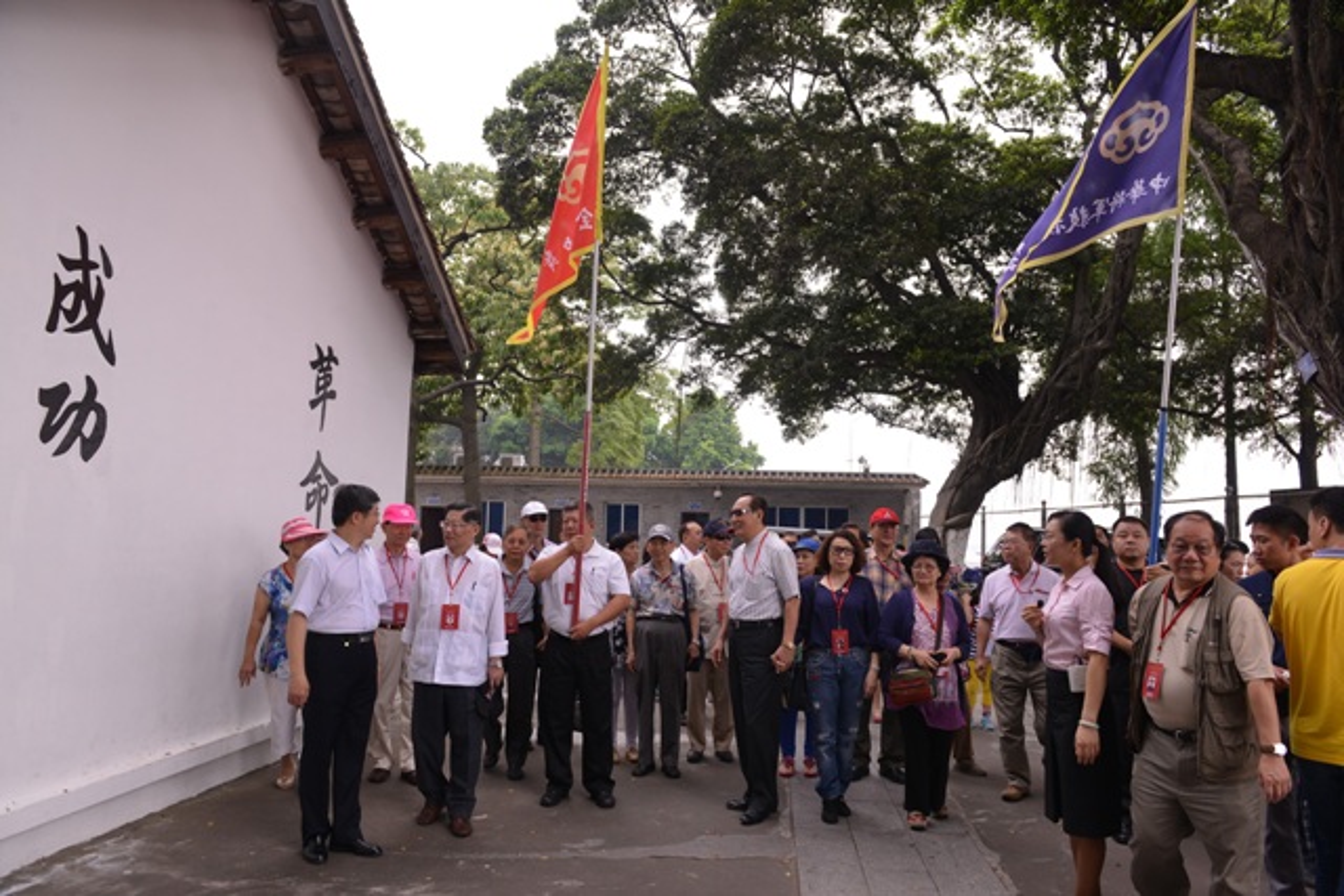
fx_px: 896
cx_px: 672
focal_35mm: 24
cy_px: 448
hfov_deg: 73.7
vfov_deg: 53.2
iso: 400
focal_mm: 24
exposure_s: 1/250
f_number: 5.6
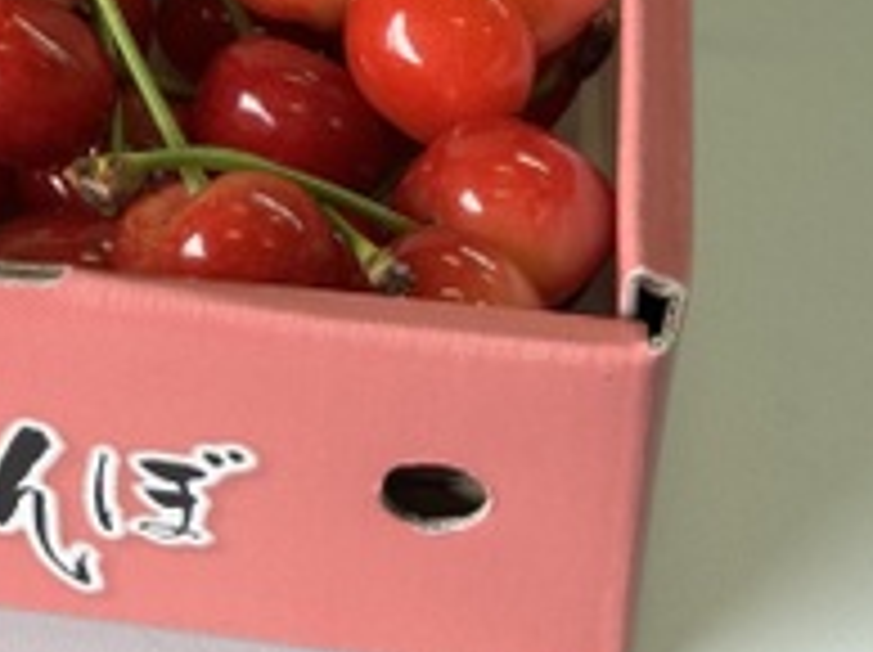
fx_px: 2997
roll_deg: +3.8
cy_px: -126
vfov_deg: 12.2
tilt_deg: -42.3
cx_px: -72
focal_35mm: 119
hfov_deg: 16.1
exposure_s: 1/100
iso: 50
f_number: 1.78
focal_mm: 6.76
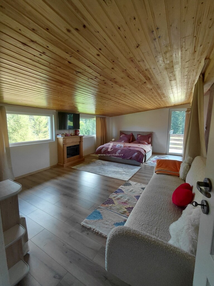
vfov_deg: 94.5
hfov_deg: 78.1
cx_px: 107
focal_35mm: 16
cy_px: 143
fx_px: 132
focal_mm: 1.64
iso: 50
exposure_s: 1/60
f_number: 2.2
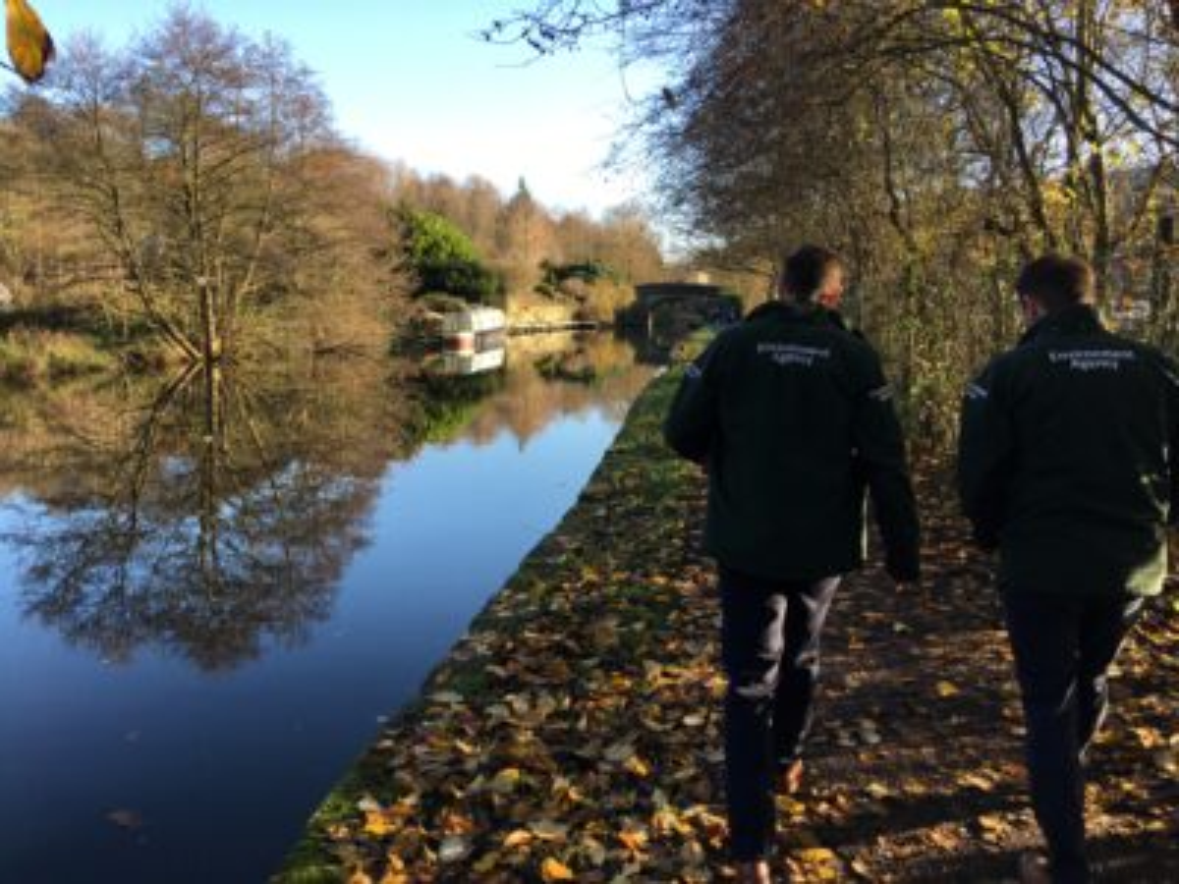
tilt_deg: -9.1
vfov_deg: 48.2
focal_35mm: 29
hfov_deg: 61.7
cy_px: 442
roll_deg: +3.1
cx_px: 590
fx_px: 988
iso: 25
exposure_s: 1/267
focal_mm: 4.15
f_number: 2.2
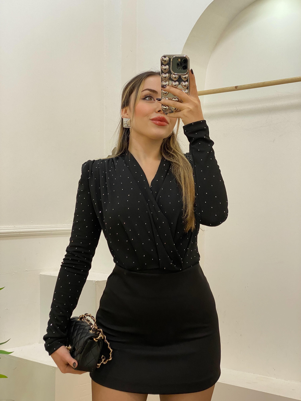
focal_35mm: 52
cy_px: 200
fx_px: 603
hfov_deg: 28.0
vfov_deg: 36.8
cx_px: 150
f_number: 2
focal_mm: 6
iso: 64
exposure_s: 1/100
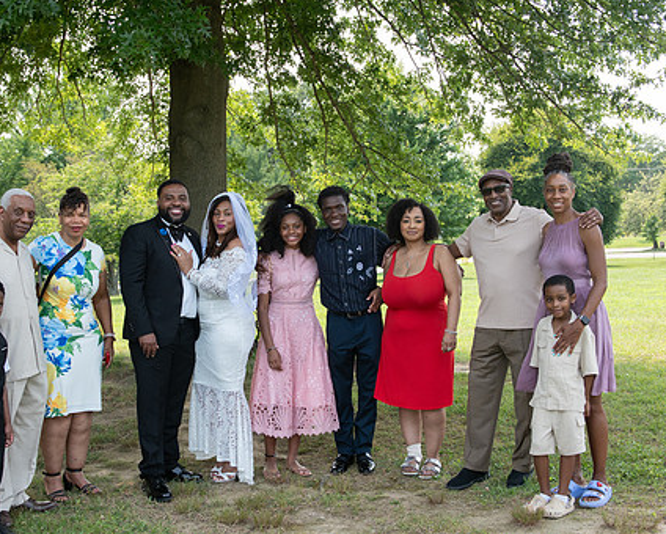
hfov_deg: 31.9
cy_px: 296
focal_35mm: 59
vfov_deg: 25.8
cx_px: 291
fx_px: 1164
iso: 800
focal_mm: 44
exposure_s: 1/400
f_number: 6.3
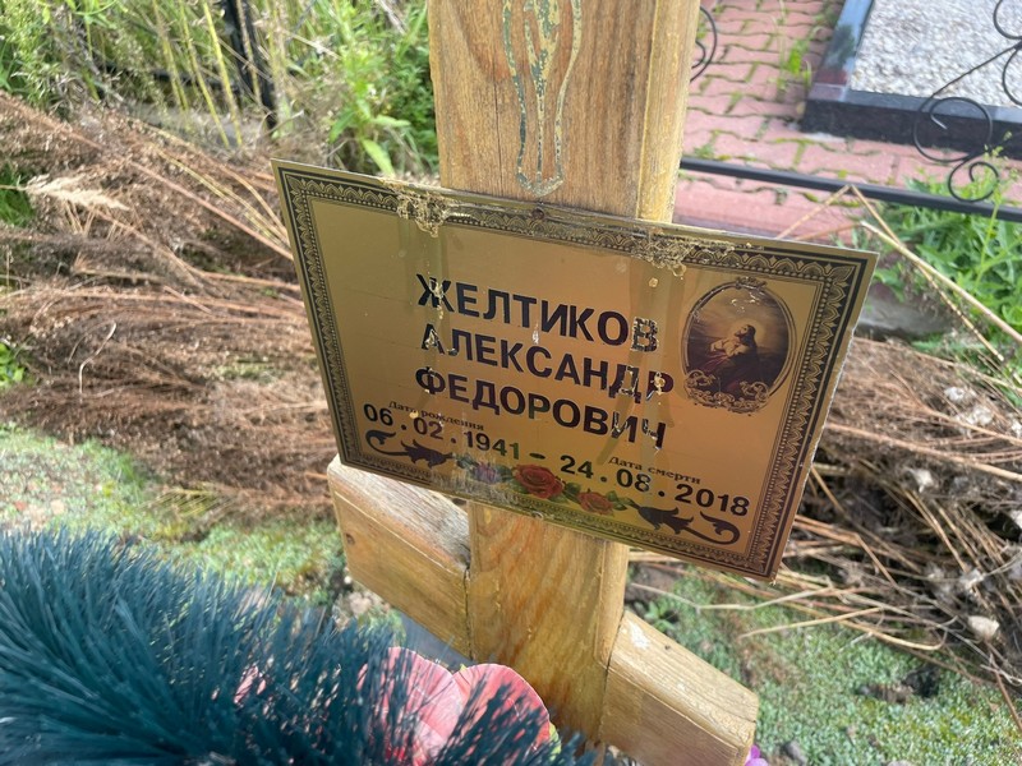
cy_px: 383
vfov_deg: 53.1
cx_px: 511
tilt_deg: -42.5
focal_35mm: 26
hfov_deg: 67.3
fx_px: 768
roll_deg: +2.4
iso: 32
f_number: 1.6
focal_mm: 4.2
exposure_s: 1/288
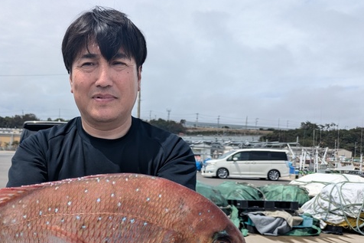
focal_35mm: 35
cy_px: 167
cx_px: 125
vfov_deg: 37.3
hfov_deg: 53.5
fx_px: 354
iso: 49
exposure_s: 1/2841
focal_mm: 5.43
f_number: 1.89
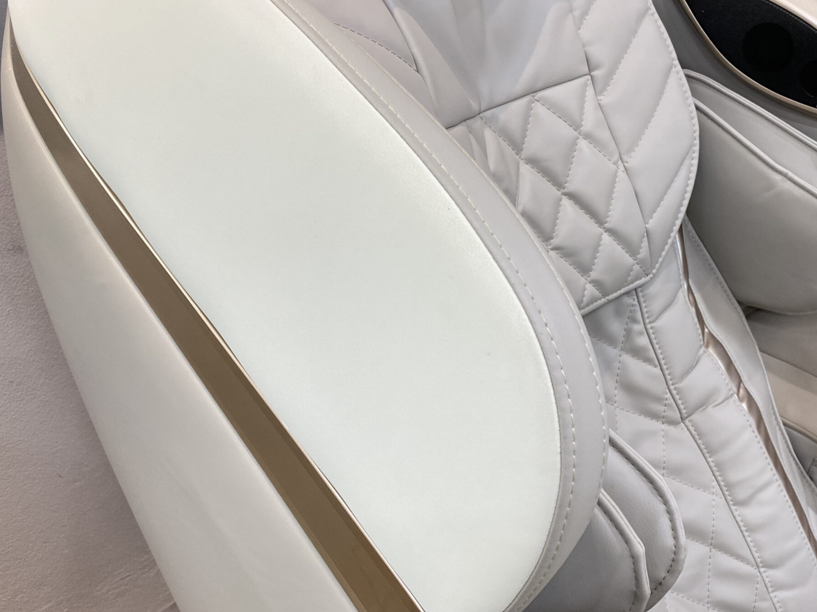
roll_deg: -3.8
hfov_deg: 49.4
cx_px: 535
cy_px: 307
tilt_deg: -30.5
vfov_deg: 38.7
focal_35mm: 37
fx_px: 873
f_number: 1.8
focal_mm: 4.25
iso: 125
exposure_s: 1/100
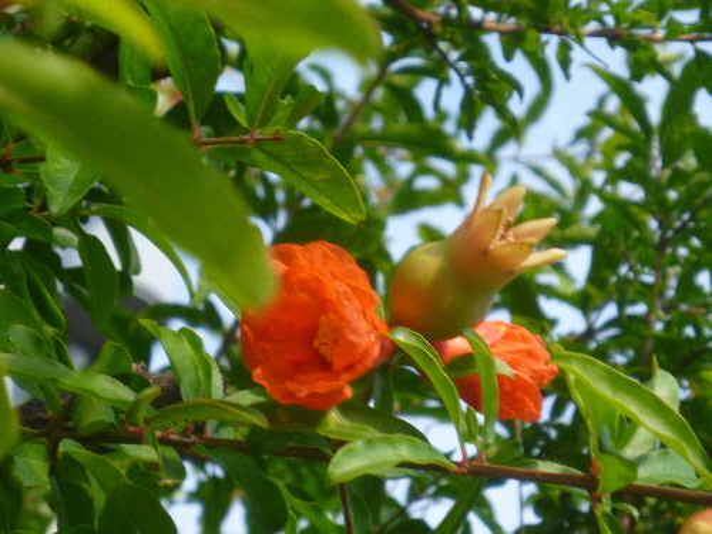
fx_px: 3209
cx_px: 356
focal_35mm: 156
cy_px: 267
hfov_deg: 12.7
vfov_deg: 9.5
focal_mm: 21.5
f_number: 5.9
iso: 160
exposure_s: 1/125
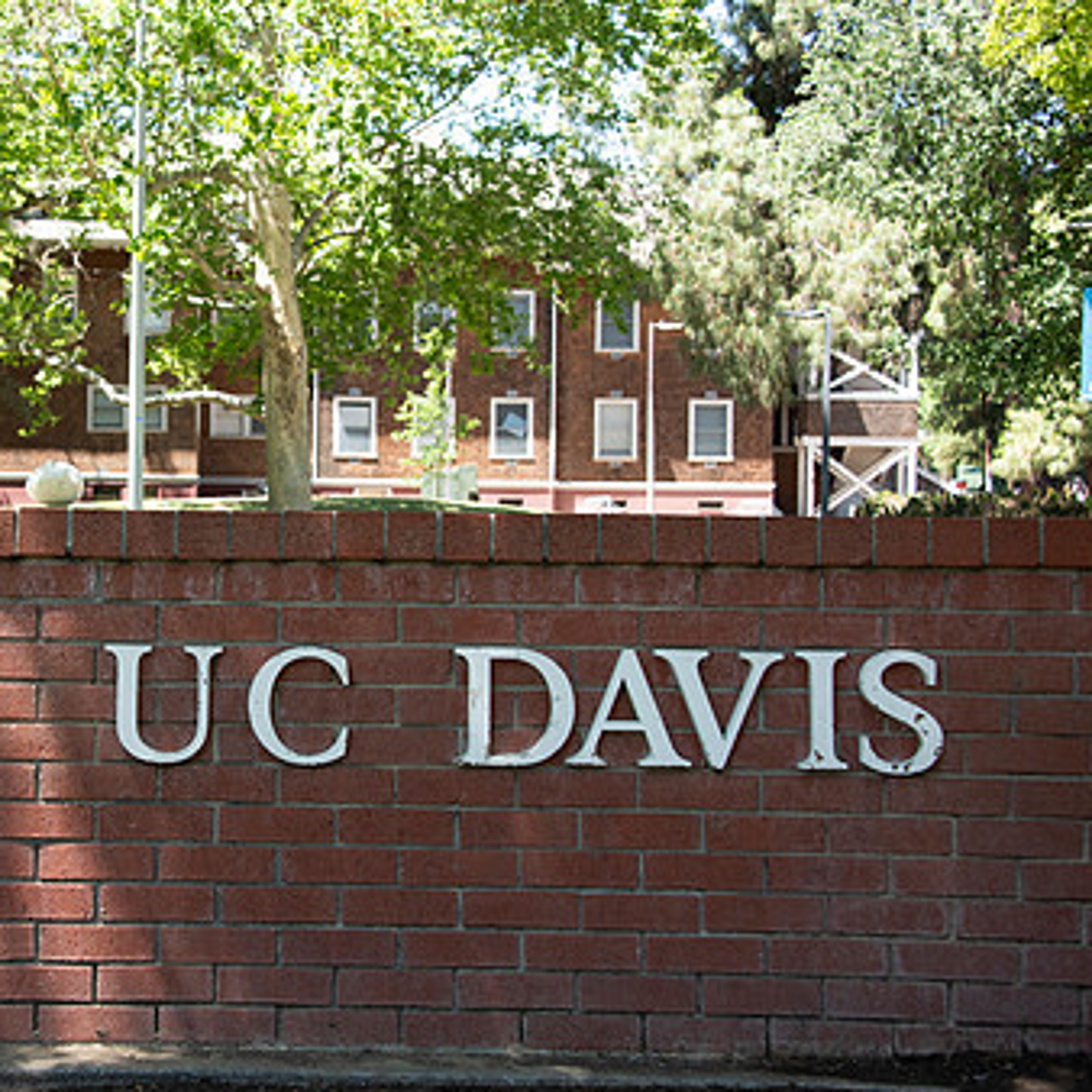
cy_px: 493
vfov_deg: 24.6
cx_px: 200
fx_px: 2498
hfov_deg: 24.2
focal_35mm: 70
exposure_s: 1/400
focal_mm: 48
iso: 640
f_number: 5.6
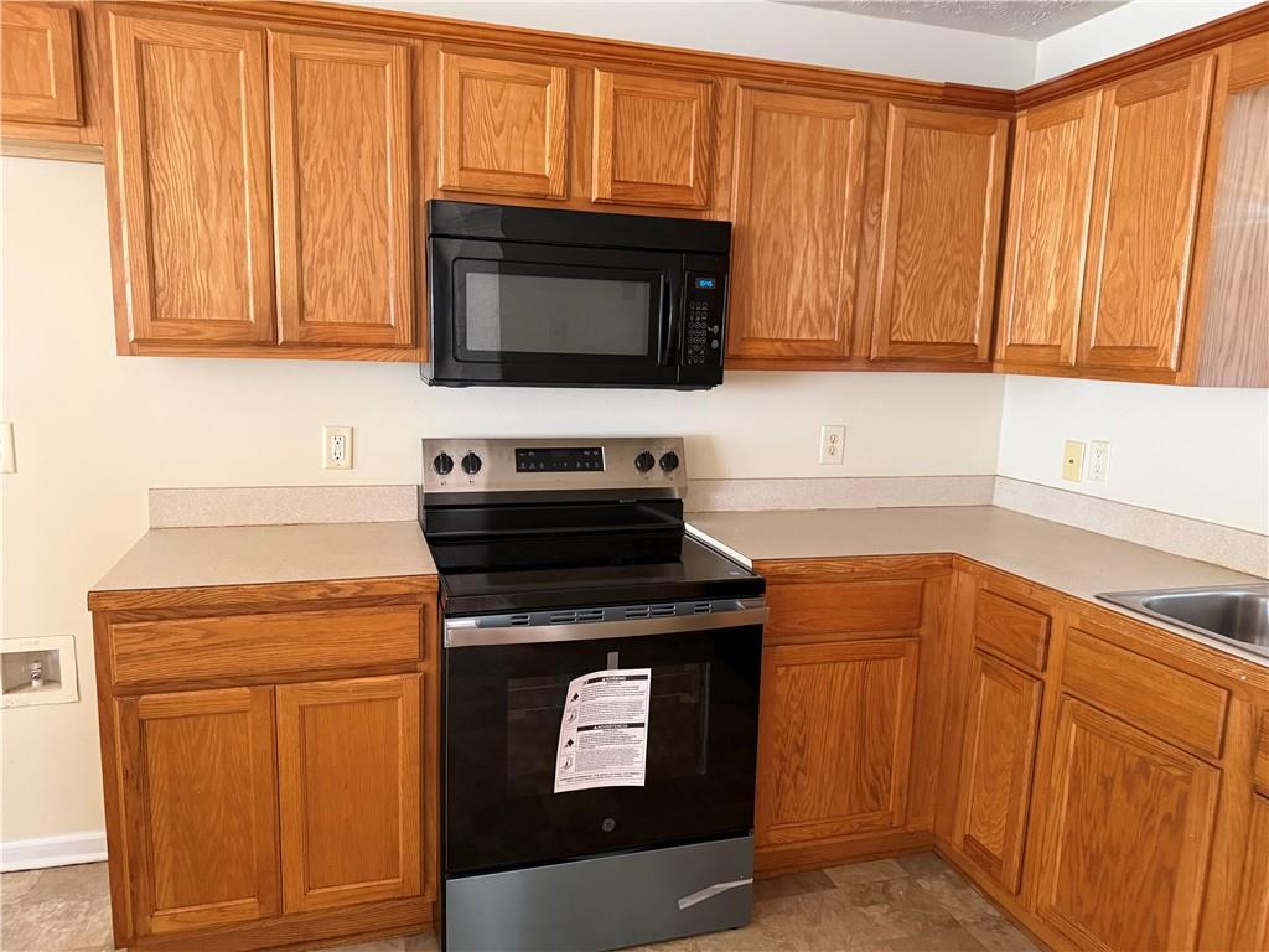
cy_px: 476
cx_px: 634
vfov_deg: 56.8
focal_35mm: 24
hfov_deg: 71.6
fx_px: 880
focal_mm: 6.76
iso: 500
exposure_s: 1/60
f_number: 1.78
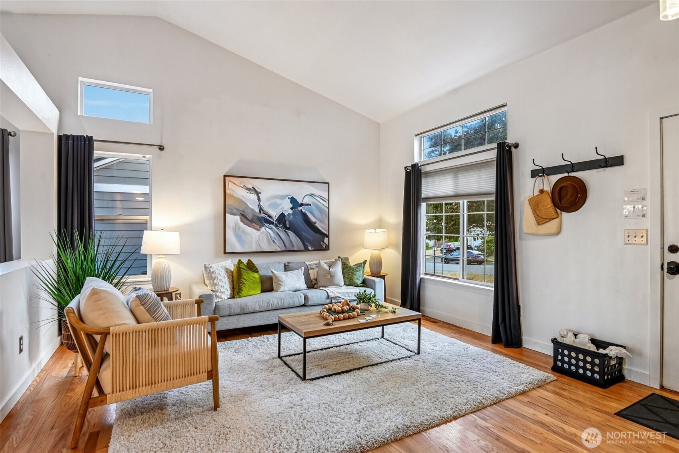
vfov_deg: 67.4
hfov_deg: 90.0
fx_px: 339
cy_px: 226
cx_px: 340
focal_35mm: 18
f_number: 8
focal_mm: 18
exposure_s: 1/10
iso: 400
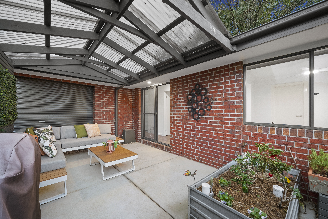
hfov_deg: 104.2
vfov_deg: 81.3
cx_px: 164
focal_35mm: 14
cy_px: 110
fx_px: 128
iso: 1600
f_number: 7.1
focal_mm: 14
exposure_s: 1/3
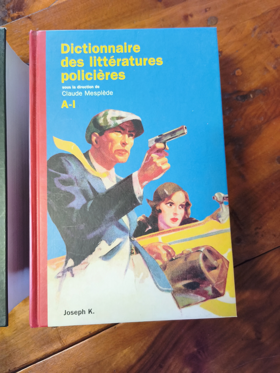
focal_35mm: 23
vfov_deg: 73.9
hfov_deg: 58.9
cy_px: 186
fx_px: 248
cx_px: 140
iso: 6400
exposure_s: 1/200
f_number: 1.7
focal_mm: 5.35
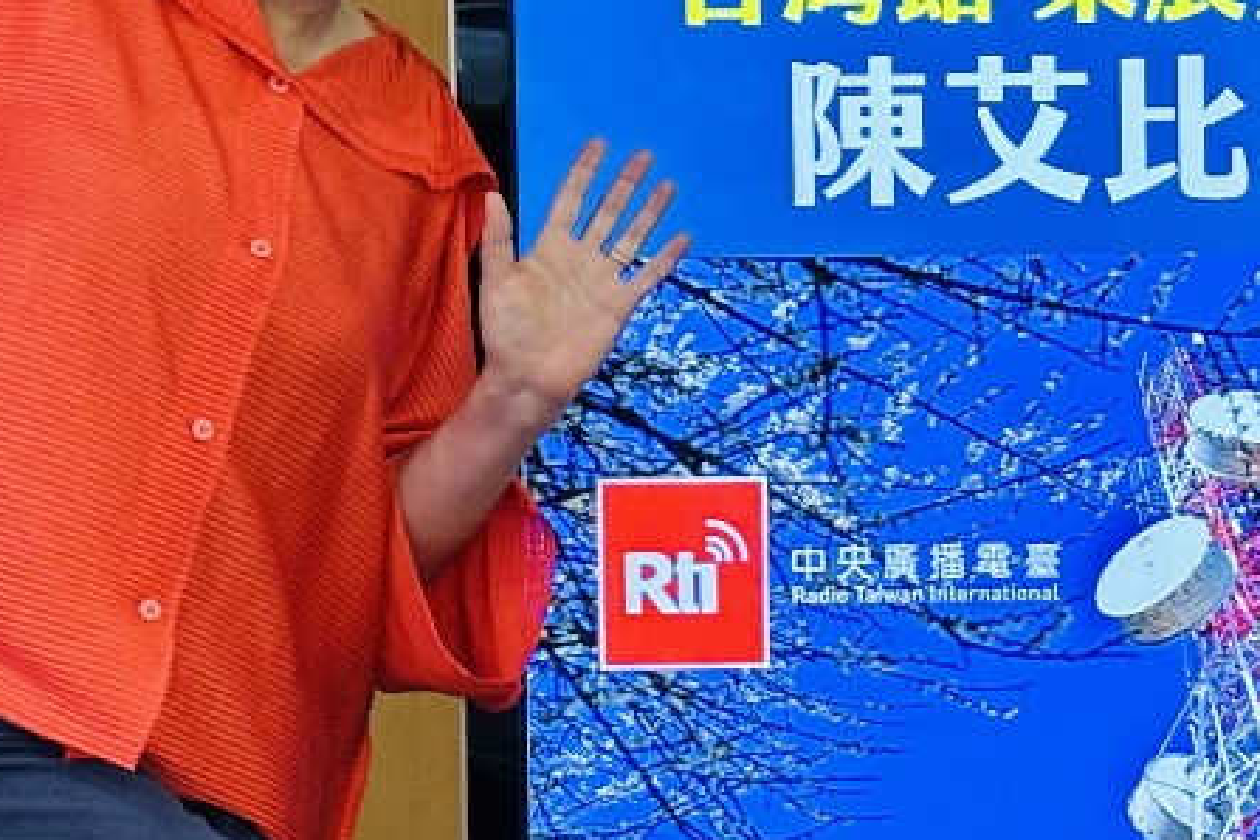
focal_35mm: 155
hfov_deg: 13.2
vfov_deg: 8.9
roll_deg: +0.5
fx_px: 5425
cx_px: 1063
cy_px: 352
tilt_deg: -4.1
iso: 160
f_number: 1.6
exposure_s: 1/40
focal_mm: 5.96
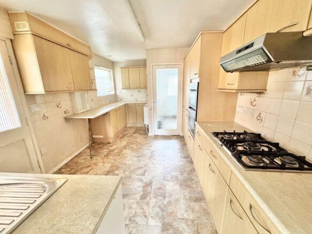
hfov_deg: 102.1
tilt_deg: -13.3
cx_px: 156
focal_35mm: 14
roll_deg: +1.2
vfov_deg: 85.7
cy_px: 117
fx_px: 126
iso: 400
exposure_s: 1/60
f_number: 2.2
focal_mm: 2.22
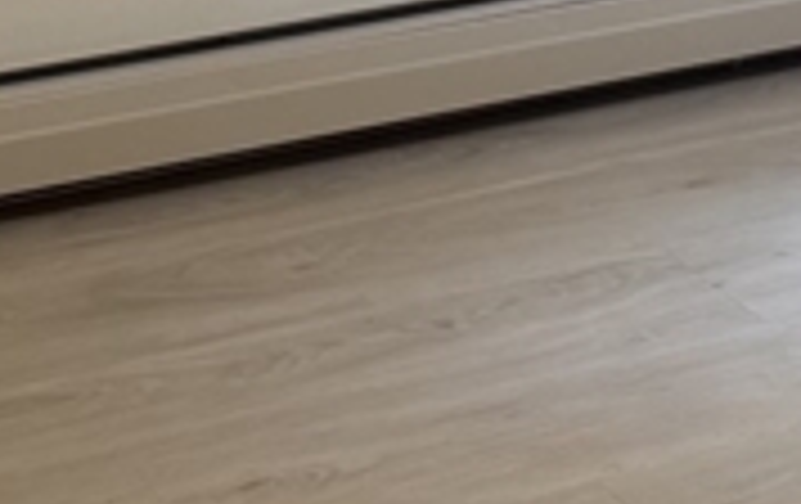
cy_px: -356
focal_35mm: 146
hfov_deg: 14.2
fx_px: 3193
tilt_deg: -11.1
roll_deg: +0.1
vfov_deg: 8.7
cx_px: 590
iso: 80
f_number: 1.78
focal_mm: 6.76
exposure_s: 1/120
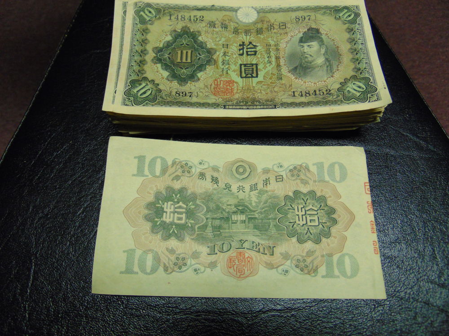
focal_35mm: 25
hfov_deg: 69.4
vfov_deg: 54.9
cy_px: 168
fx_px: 324
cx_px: 224
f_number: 3
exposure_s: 1/30
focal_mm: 4.5
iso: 200
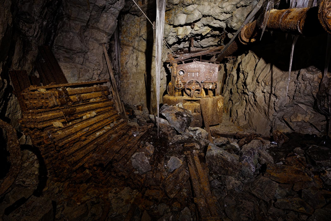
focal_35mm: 17
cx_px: 166
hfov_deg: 93.2
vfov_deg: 70.5
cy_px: 110
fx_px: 156
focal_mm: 17
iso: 100
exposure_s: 1/1.3
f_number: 5.6
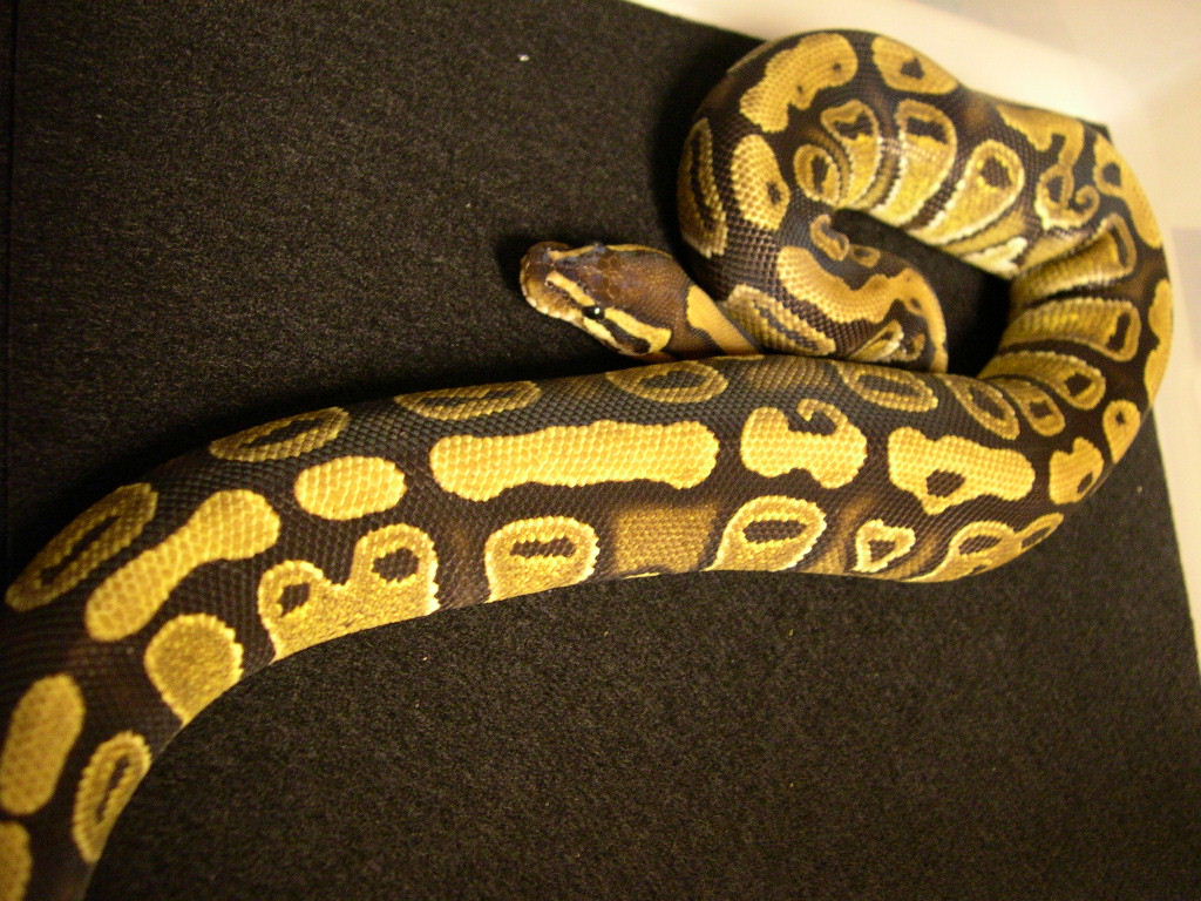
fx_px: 1318
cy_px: 450
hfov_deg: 49.0
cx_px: 600
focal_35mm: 38
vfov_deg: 37.7
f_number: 2.8
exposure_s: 1/3.4
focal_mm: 8
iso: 400
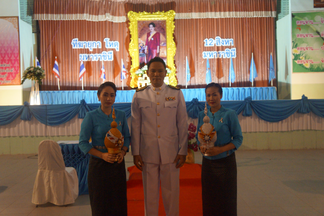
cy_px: 108
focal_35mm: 36
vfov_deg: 36.8
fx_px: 324
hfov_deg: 53.2
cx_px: 162
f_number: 4
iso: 3200
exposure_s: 1/60
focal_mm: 24
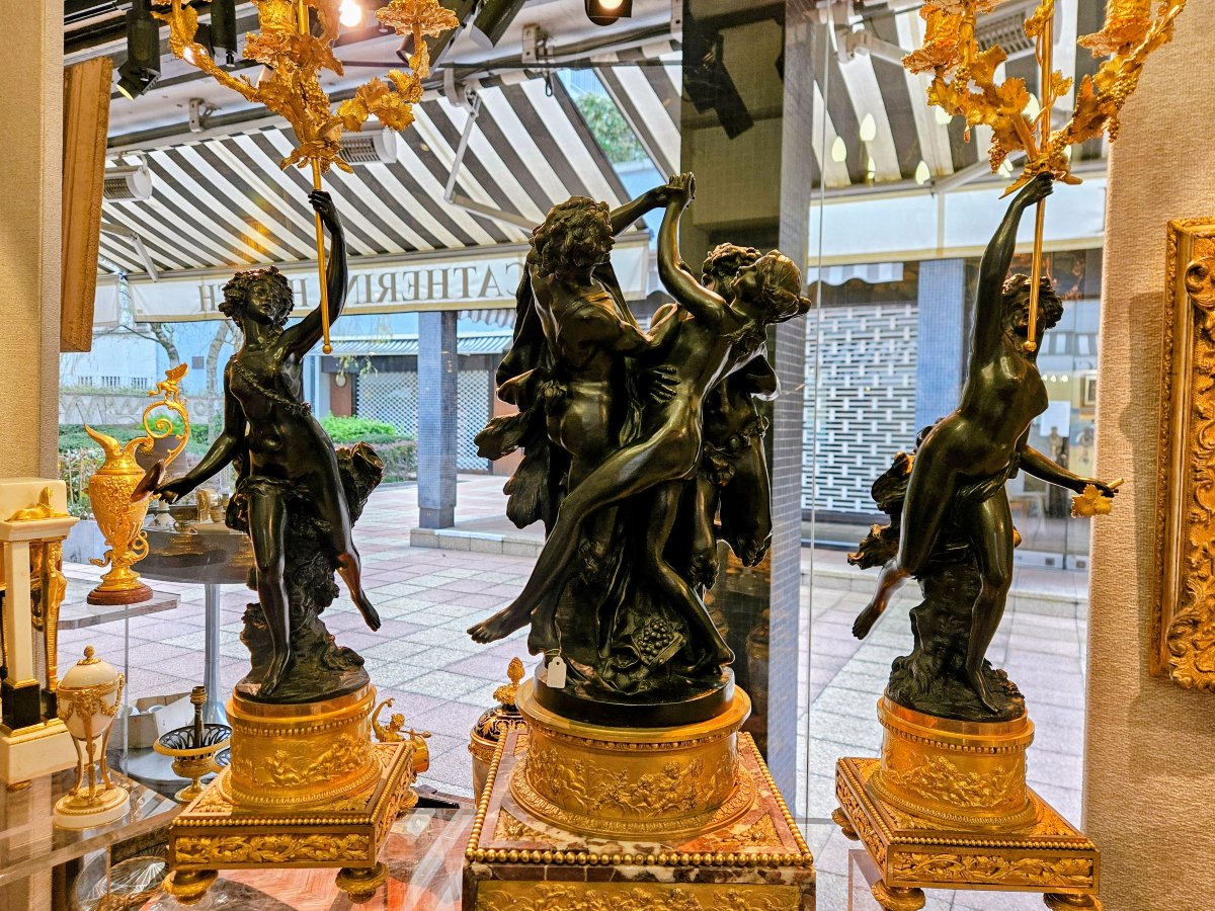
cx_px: 608
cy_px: 456
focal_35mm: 23
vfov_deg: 58.9
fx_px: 807
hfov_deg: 73.9
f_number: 1.8
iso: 80
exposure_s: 1/100
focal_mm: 5.4
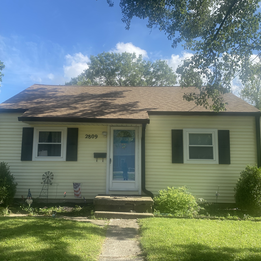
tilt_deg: +6.2
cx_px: 117
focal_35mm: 31
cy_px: 130
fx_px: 264
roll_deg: +0.1
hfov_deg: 52.4
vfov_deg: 52.5
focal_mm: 4.25
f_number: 1.8
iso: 32
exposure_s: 1/1330
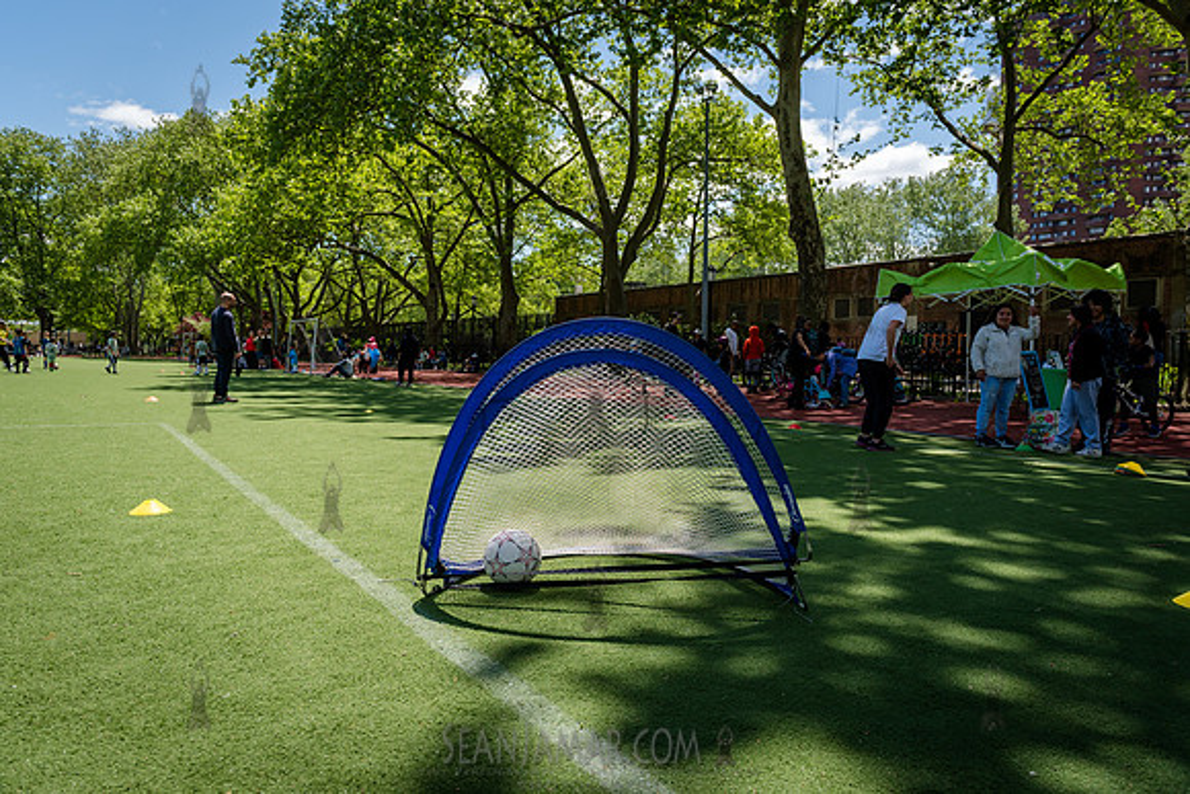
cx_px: 593
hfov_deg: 73.5
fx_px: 797
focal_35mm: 24
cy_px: 397
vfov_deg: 52.9
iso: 200
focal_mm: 24
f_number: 4.5
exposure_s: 1/800
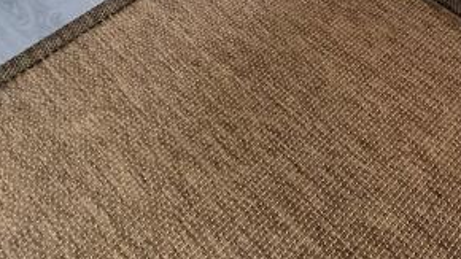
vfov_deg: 15.3
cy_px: -343
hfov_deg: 28.5
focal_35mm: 50
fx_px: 611
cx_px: 677
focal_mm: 2.2
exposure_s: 1/60.2
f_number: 2.2
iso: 64
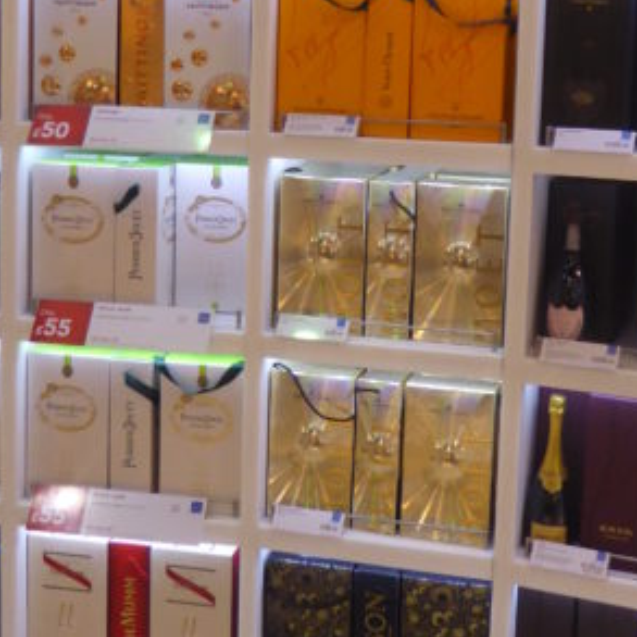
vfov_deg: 29.1
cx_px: 346
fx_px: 1208
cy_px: 154
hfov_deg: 29.5
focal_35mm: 58
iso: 400
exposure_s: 1/60
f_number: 3.3
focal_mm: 4.3
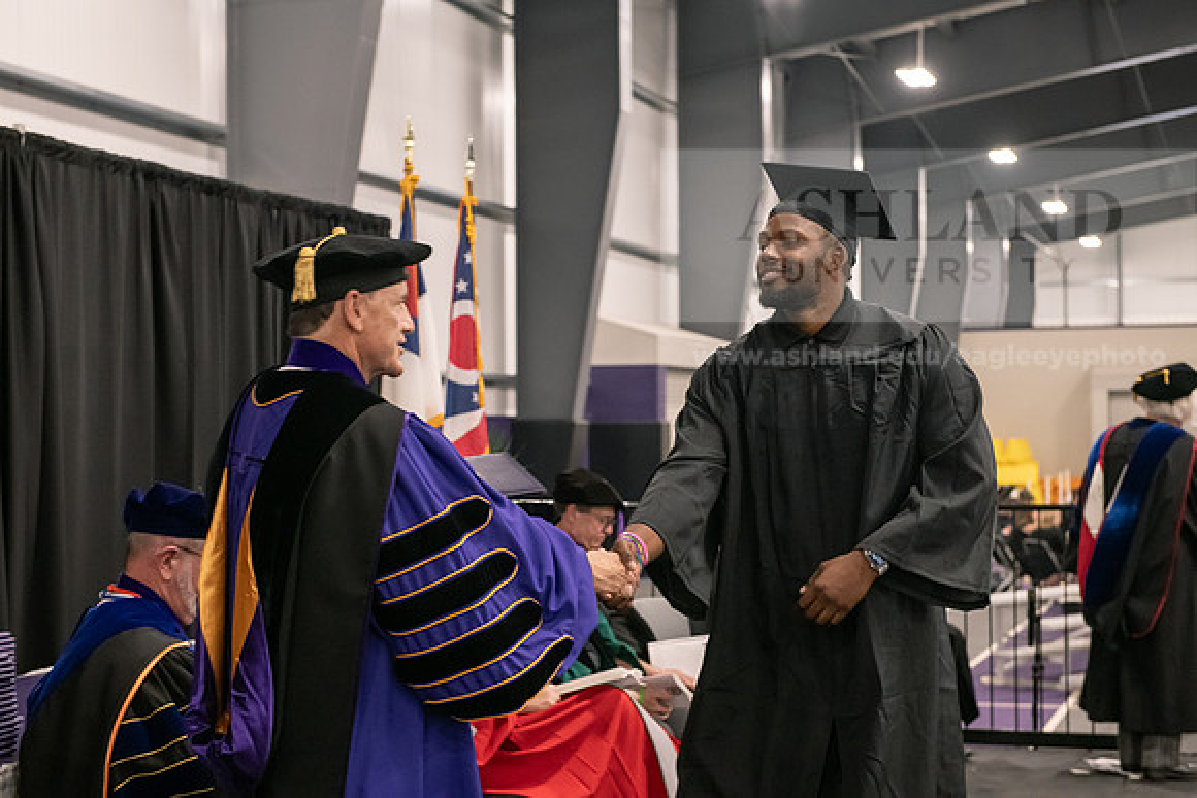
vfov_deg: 21.9
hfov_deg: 32.4
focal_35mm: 62
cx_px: 598
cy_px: 399
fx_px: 2062
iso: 2500
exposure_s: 1/125
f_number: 5
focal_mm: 62
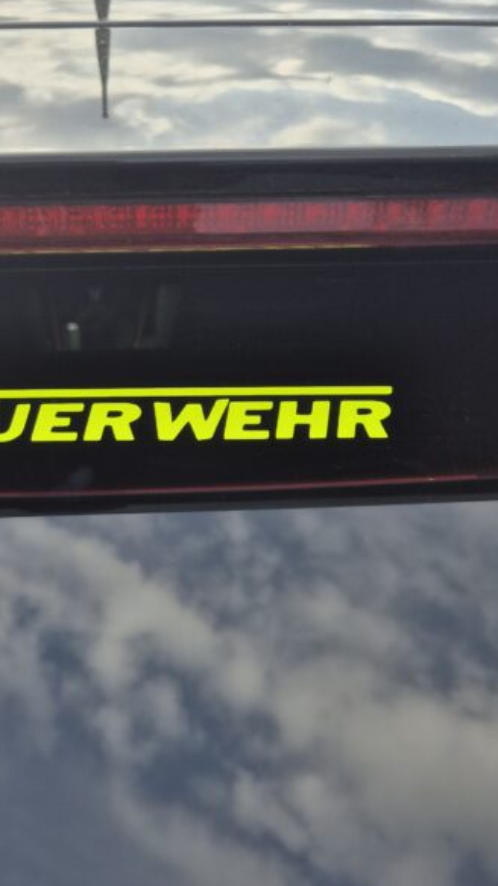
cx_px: 143
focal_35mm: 44
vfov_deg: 46.4
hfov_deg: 26.9
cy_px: 422
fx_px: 1033
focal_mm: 5.4
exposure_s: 1/1044
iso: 25
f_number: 1.8
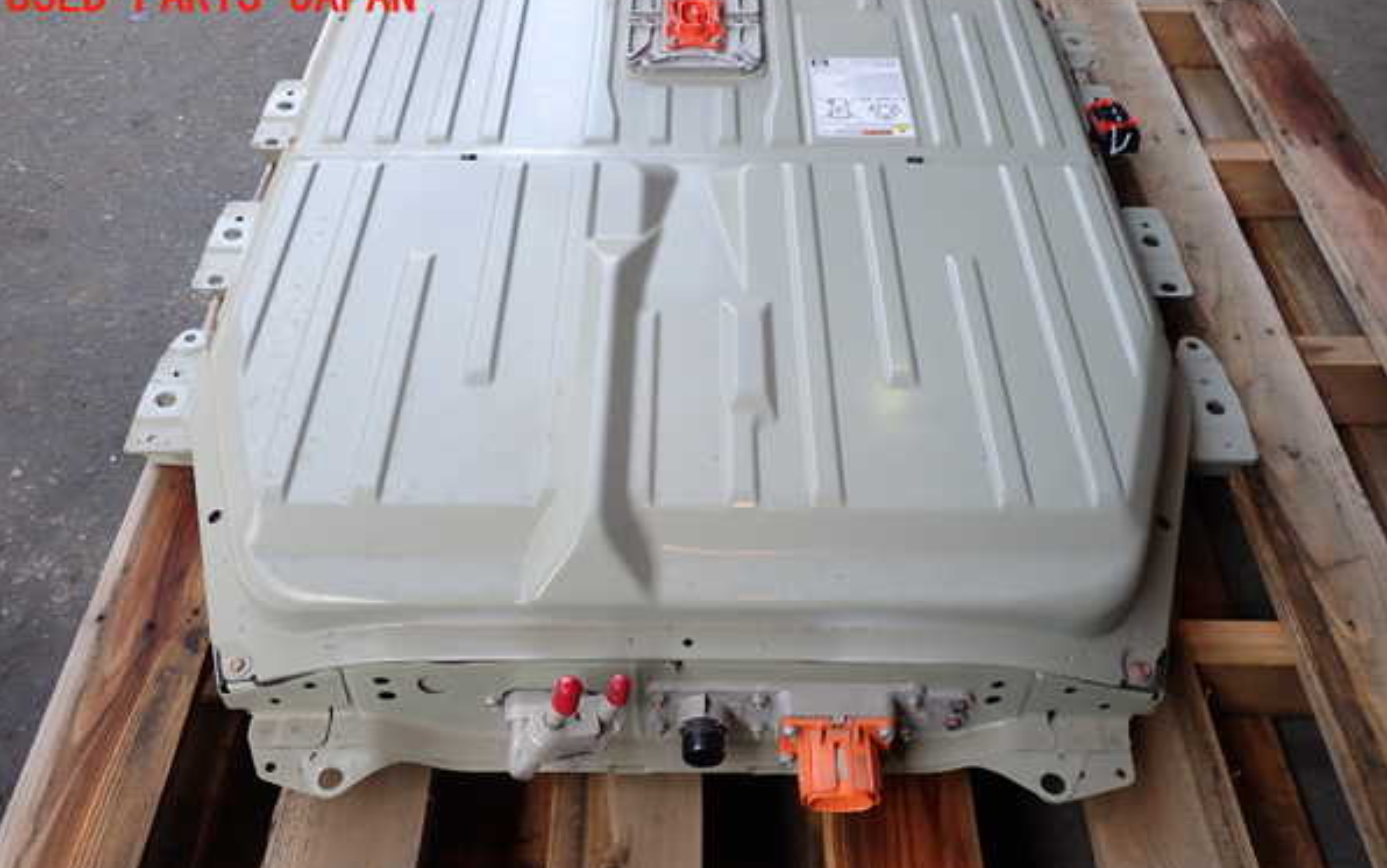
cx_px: 691
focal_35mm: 32
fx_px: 1210
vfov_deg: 39.4
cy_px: 491
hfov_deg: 59.6
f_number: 2.3
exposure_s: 1/160
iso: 100
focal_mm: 5.4
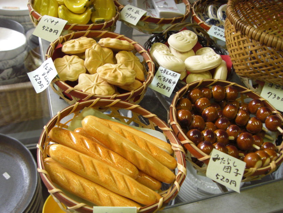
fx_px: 311
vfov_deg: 37.7
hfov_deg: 49.0
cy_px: 106
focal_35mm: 38
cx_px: 142
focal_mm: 6.2
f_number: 2.7
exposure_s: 1/100
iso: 200
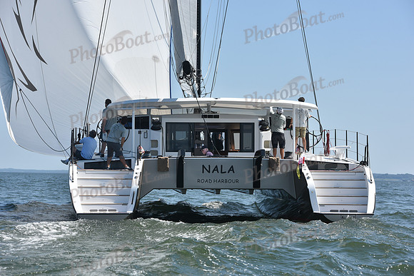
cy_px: 138
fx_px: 1150
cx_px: 207
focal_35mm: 100
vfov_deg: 13.7
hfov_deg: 20.4
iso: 250
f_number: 7.1
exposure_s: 1/1250
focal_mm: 100
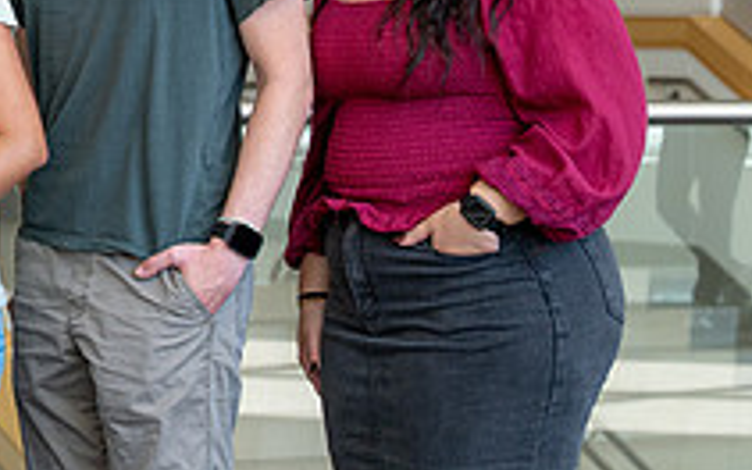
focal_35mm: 241
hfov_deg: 8.6
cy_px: -111
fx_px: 4940
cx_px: -279
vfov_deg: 5.4
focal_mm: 70
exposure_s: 1/200
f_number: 5.6
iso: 500
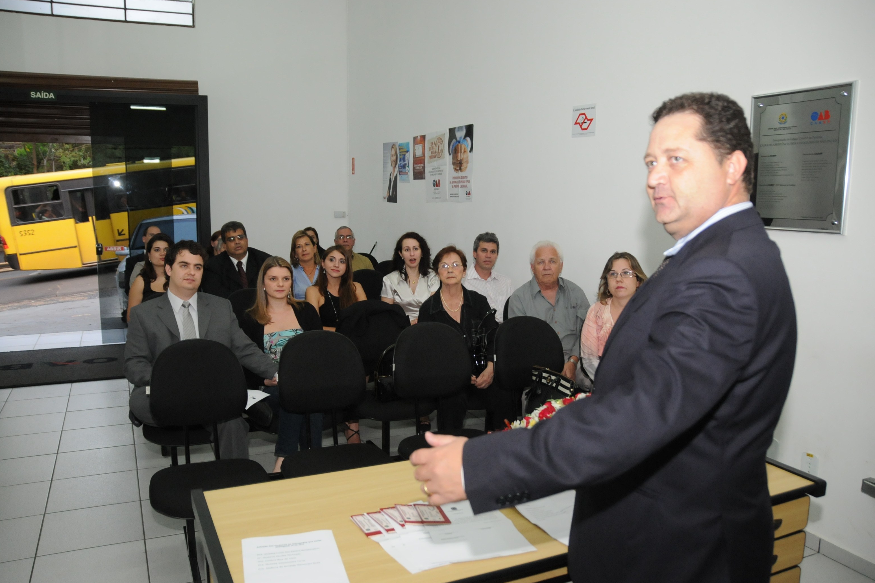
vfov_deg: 46.4
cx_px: 439
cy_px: 298
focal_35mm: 28
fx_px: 680
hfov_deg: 65.5
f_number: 3.5
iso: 1250
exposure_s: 1/250
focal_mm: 18
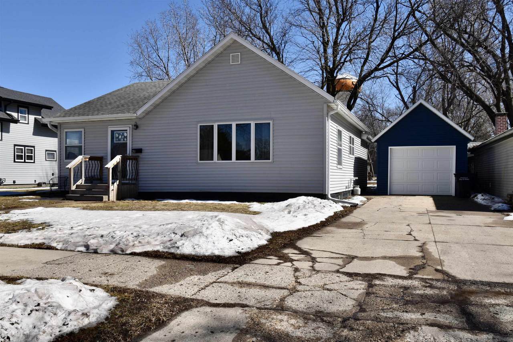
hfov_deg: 67.4
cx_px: 256
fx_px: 385
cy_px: 171
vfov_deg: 47.9
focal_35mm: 27
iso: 200
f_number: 10
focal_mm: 18
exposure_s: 1/400
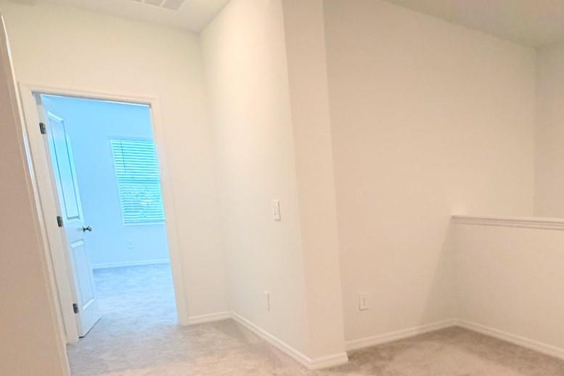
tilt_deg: -11.4
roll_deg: +0.4
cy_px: 286
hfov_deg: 54.9
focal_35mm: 30
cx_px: 494
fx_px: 470
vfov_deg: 42.2
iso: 320
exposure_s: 1/120
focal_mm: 2.22
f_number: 2.2
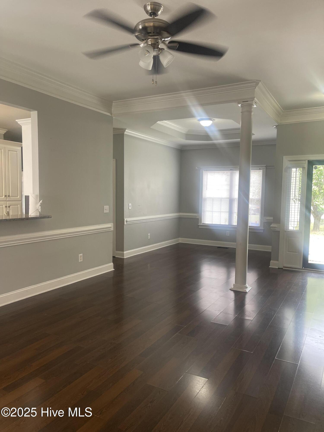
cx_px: 162
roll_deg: -0.4
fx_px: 312
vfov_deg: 69.4
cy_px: 216
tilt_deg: -5.0
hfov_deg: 54.9
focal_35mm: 25
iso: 64
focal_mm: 5.1
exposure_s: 1/60
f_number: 1.6
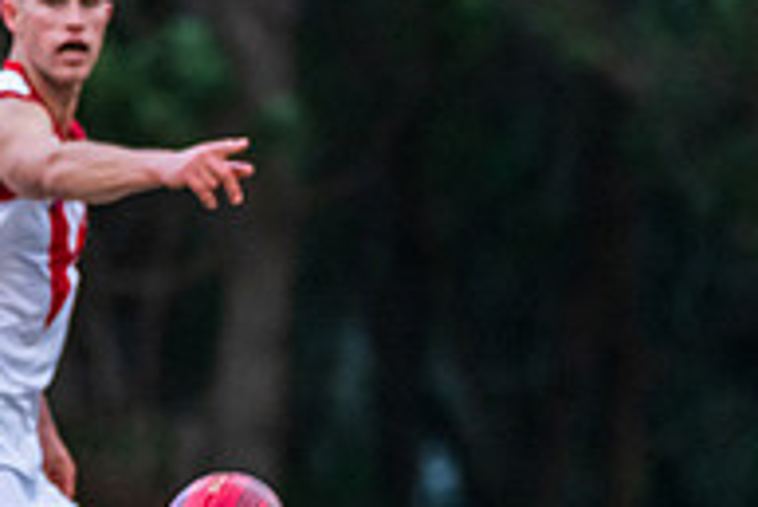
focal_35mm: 1125
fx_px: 23705
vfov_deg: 1.2
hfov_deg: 1.8
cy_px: 335
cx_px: -25
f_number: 5.6
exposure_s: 1/1000
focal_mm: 320
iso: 3200
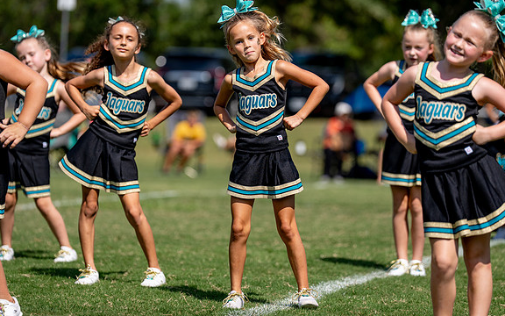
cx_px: 254
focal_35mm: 187
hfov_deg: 11.2
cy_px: 136
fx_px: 2574
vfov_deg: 7.0
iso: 100
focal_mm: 155
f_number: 2.8
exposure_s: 1/3200
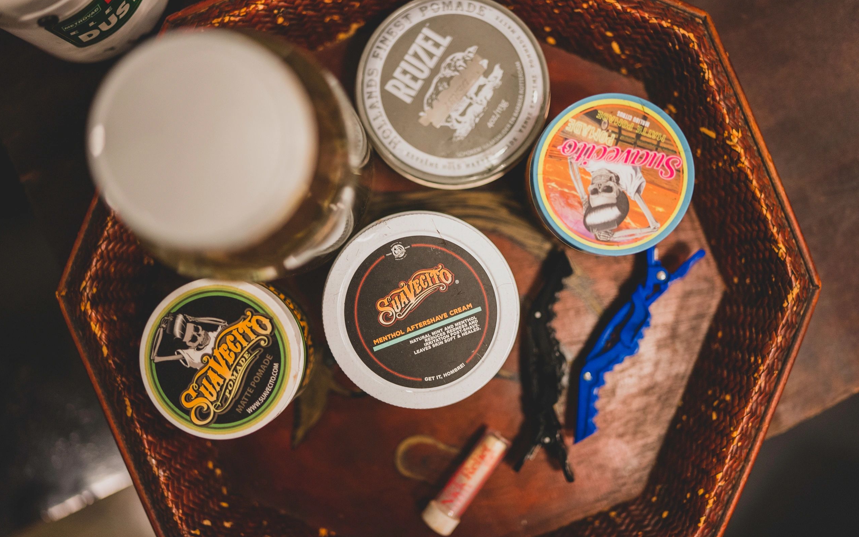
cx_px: 426
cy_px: 249
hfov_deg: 54.0
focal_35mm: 36
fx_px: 843
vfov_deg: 35.3
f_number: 1.2
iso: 500
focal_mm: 35
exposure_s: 1/160
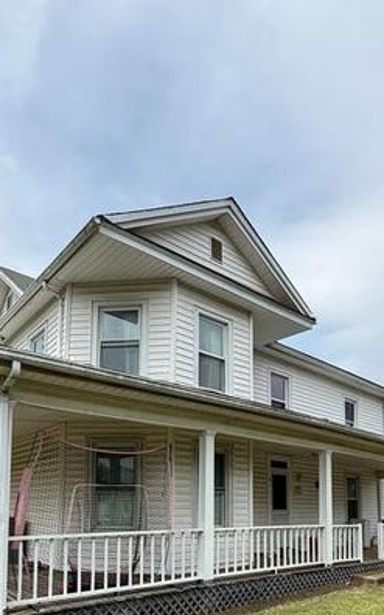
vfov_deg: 67.2
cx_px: 152
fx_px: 419
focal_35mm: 25
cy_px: 473
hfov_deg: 48.9
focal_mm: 2.22
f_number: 2.2
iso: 50
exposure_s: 1/1431
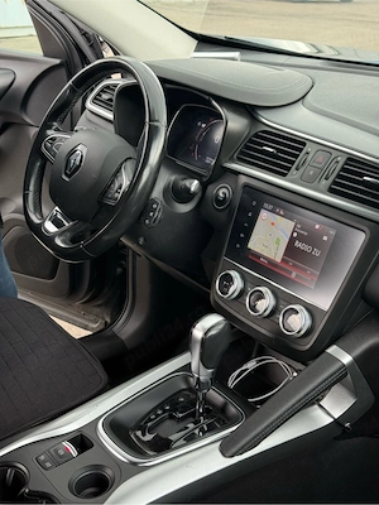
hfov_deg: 30.3
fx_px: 701
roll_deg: -0.3
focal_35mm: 48
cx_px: 190
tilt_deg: -22.4
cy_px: 252
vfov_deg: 39.7
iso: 100
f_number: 1.78
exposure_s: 1/147
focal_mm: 6.76
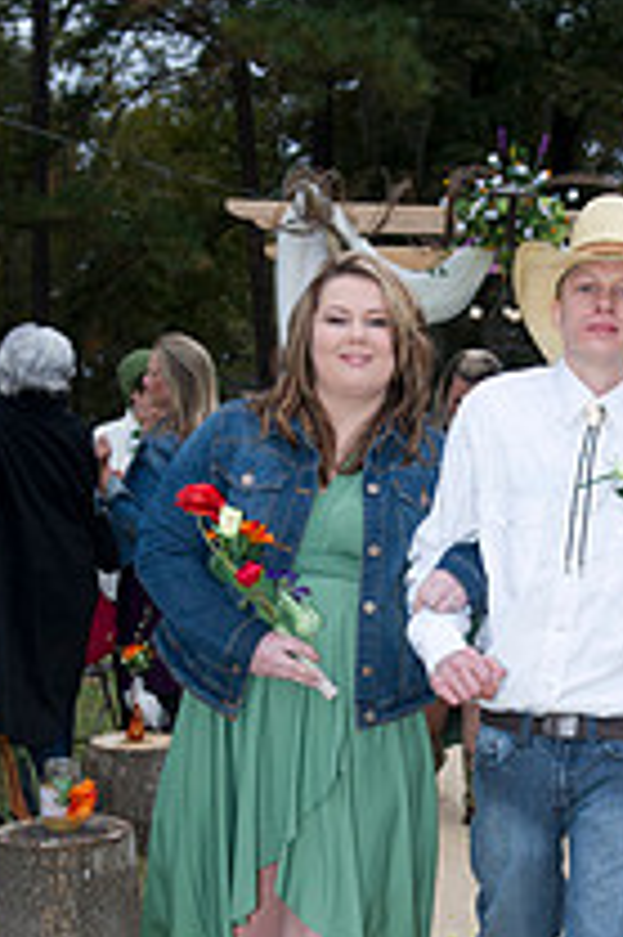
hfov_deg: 16.5
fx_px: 2132
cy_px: 632
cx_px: 459
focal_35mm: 82
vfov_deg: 24.6
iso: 800
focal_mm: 38
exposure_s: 1/160
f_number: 4.5
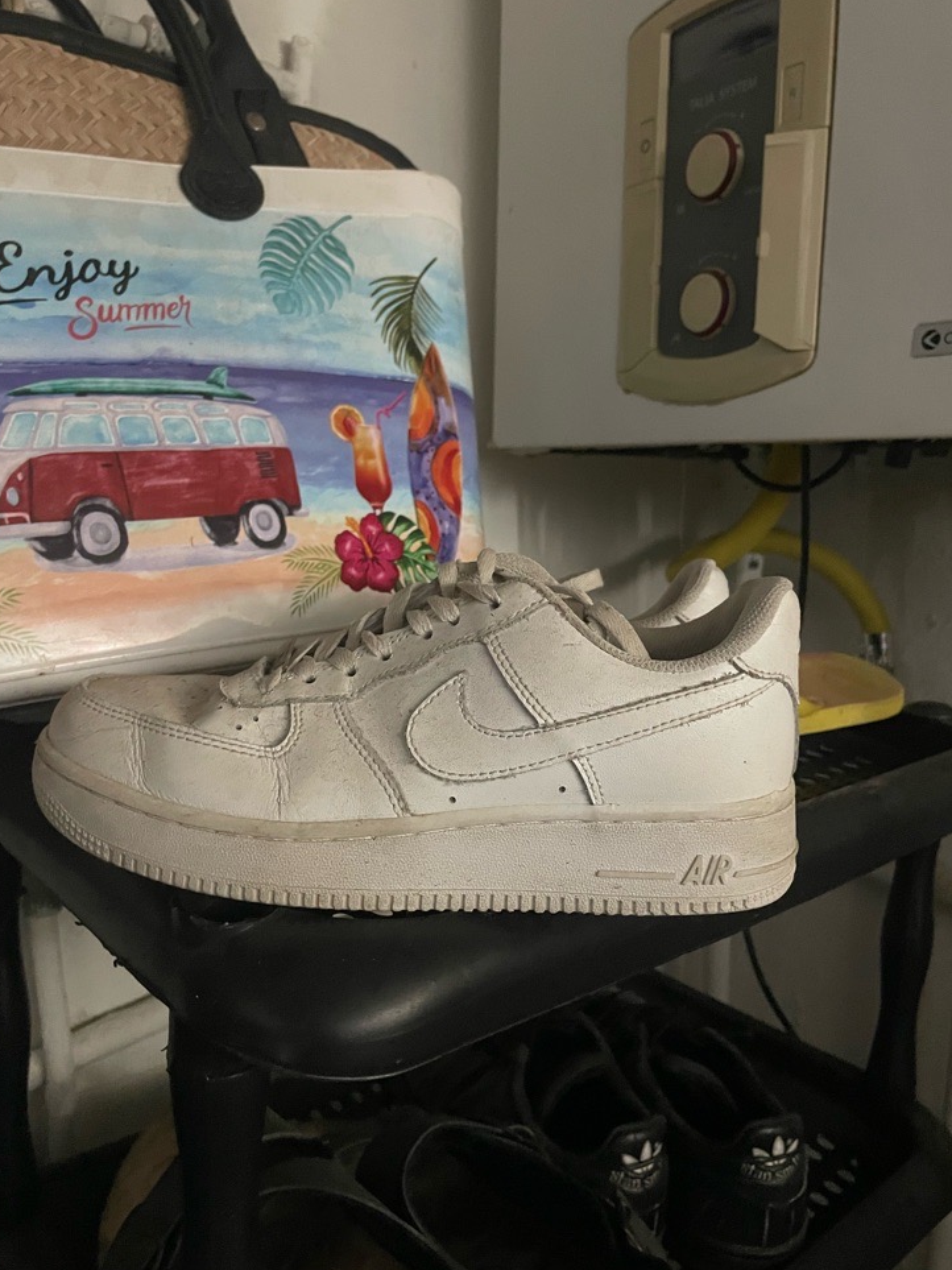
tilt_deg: -8.0
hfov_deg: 51.3
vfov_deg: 65.3
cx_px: 477
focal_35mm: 27
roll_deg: -1.2
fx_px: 990
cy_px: 654
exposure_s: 1/25
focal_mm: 4.2
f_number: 1.6
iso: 800
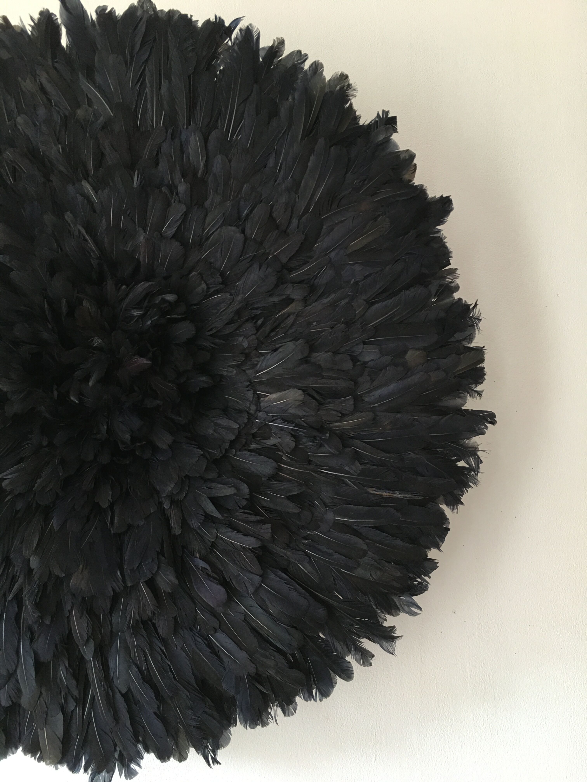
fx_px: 656
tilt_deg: +8.1
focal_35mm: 29
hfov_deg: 48.2
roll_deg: +1.0
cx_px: 294
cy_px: 391
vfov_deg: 61.7
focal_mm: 4.15
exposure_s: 1/17
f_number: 2.2
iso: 50
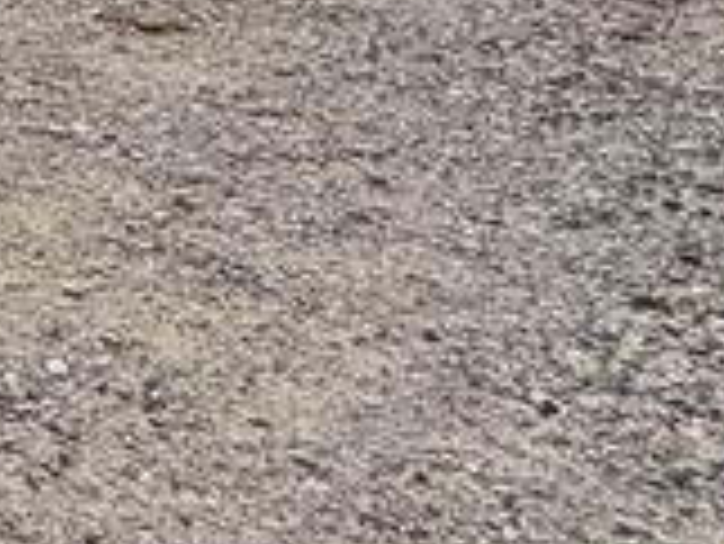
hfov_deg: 12.0
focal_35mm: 89
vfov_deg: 13.6
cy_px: -611
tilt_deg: -1.5
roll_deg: -0.6
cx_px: -1367
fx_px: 1863
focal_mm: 2.22
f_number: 2.2
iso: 20
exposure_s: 1/1961
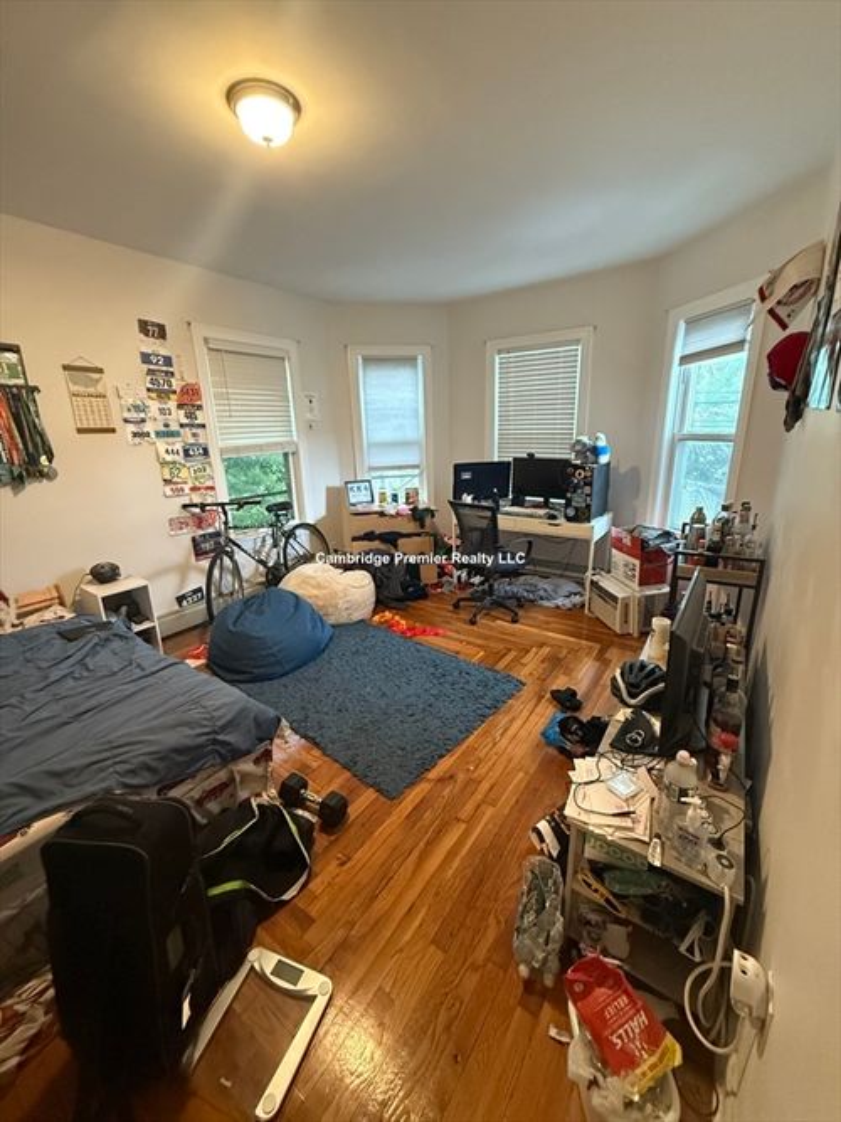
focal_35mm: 14
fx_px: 454
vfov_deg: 102.1
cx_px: 420
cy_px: 561
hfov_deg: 85.7
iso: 800
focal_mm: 2.22
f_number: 2.2
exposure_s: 1/60
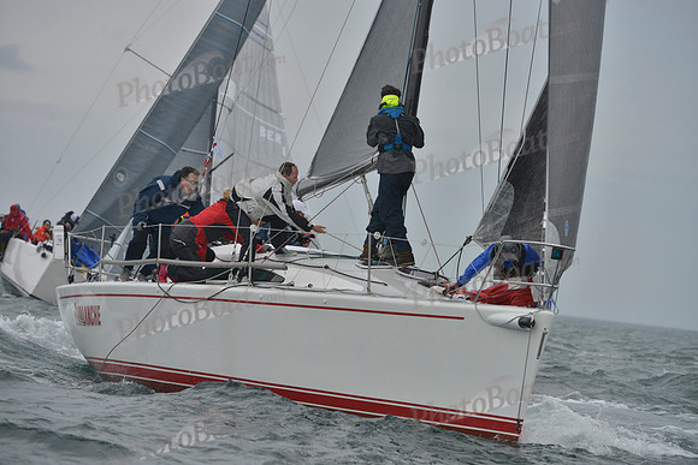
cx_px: 349
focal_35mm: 250
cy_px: 232
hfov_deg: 8.2
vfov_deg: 5.5
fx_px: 4848
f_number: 7.1
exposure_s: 1/800
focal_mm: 250
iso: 400
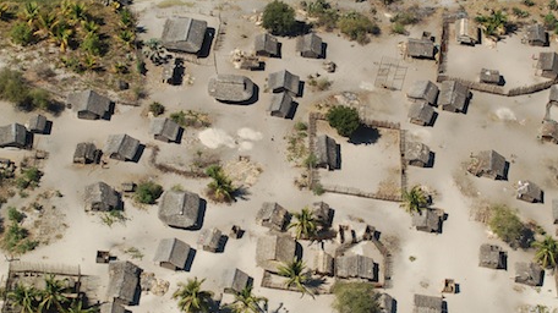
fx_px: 1435
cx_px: 272
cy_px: 126
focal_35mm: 97
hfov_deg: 22.0
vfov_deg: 12.5
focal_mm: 44
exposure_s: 1/400
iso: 200
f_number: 10
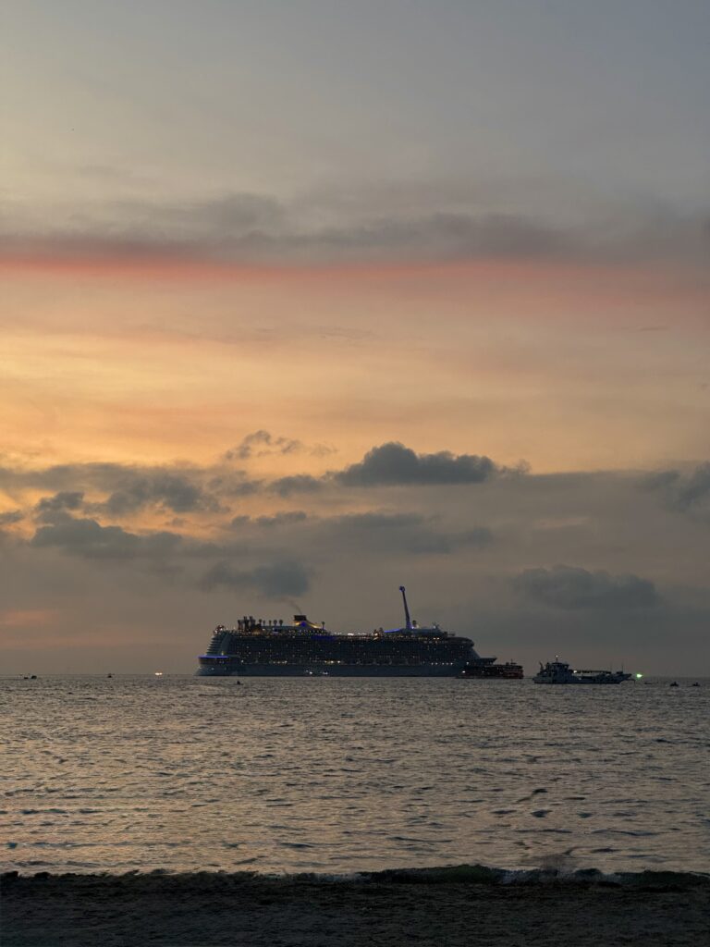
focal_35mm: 77
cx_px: 355
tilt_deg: +7.1
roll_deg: -0.5
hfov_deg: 19.1
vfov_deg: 25.3
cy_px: 474
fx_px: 2106
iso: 200
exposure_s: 1/100
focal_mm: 9
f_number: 2.8
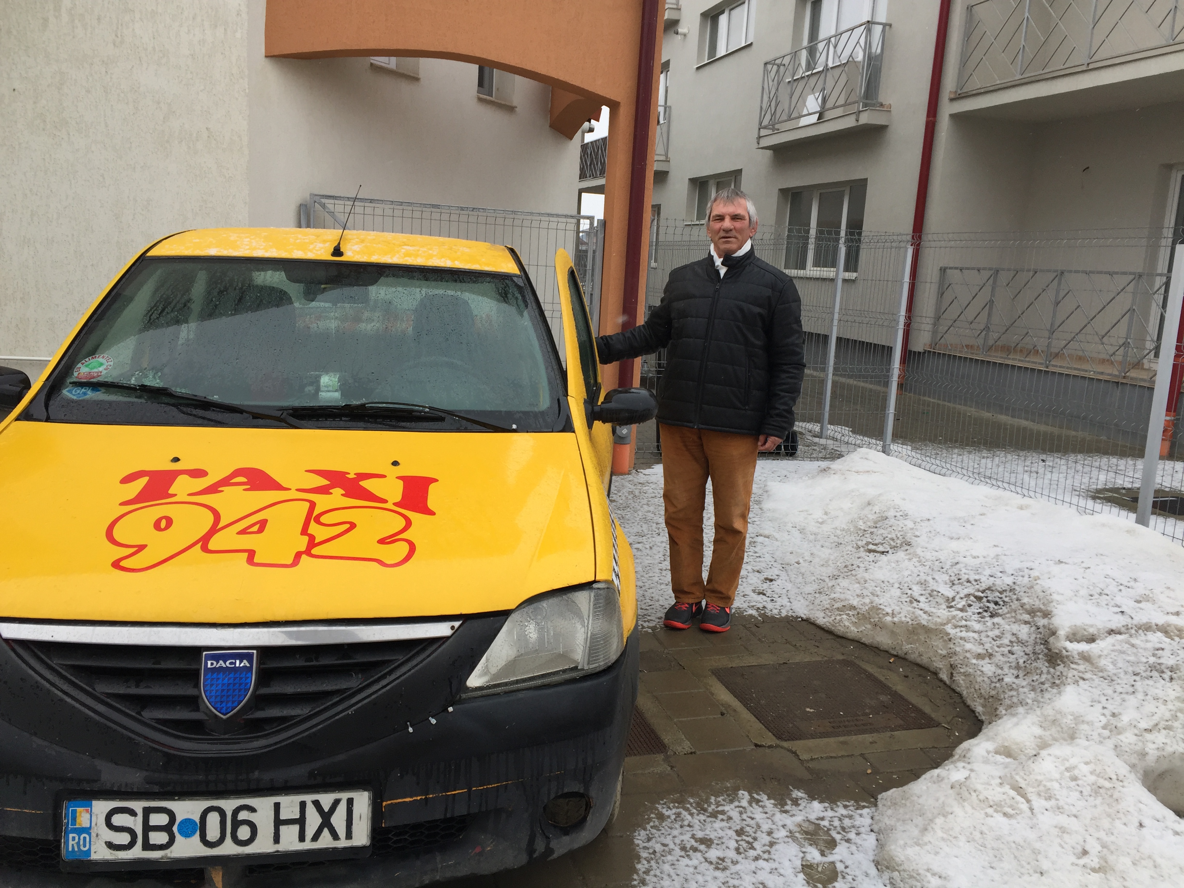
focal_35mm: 29
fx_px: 992
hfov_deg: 61.7
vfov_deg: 48.2
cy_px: 444
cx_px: 592
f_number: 2.2
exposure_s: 1/327
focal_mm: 4.15
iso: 32
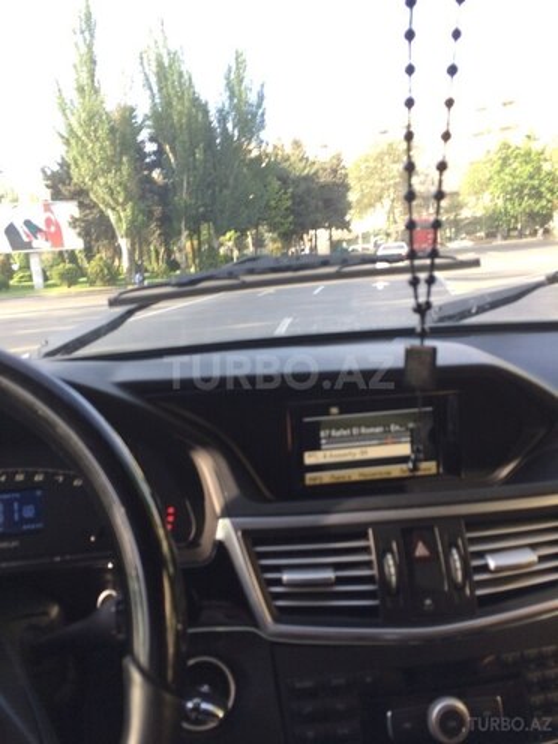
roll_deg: +1.4
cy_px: 372
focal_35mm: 29
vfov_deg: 61.7
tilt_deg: -9.8
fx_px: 623
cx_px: 279
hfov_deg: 48.2
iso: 32
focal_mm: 4.15
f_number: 2.2
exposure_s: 1/116
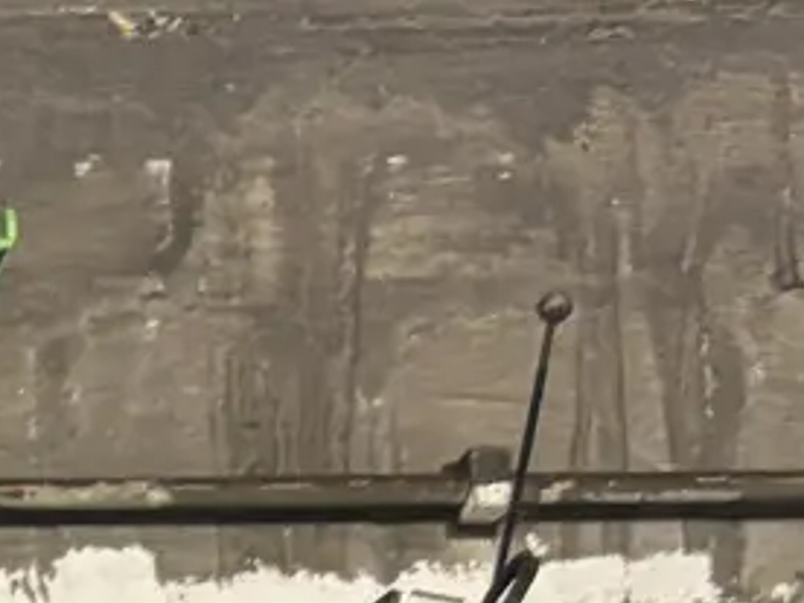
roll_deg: +0.3
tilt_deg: +2.4
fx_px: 4204
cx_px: -918
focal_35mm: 181
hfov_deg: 10.0
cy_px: 1736
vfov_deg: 7.4
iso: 160
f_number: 1.6
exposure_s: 1/50
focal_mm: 5.96
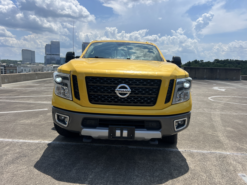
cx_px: 124
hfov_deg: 67.3
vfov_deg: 53.1
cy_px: 92
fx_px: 186
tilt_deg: -7.5
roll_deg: -1.2
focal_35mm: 26
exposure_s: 1/6993
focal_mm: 5.7
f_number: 1.5
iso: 50
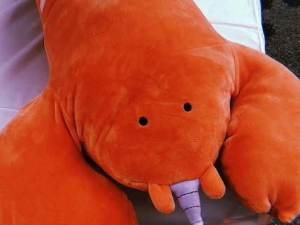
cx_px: 118
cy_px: 95
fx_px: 451
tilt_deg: -48.9
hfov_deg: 36.7
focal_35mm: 52
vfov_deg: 28.0
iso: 20
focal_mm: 3.99
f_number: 1.8
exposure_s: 1/436
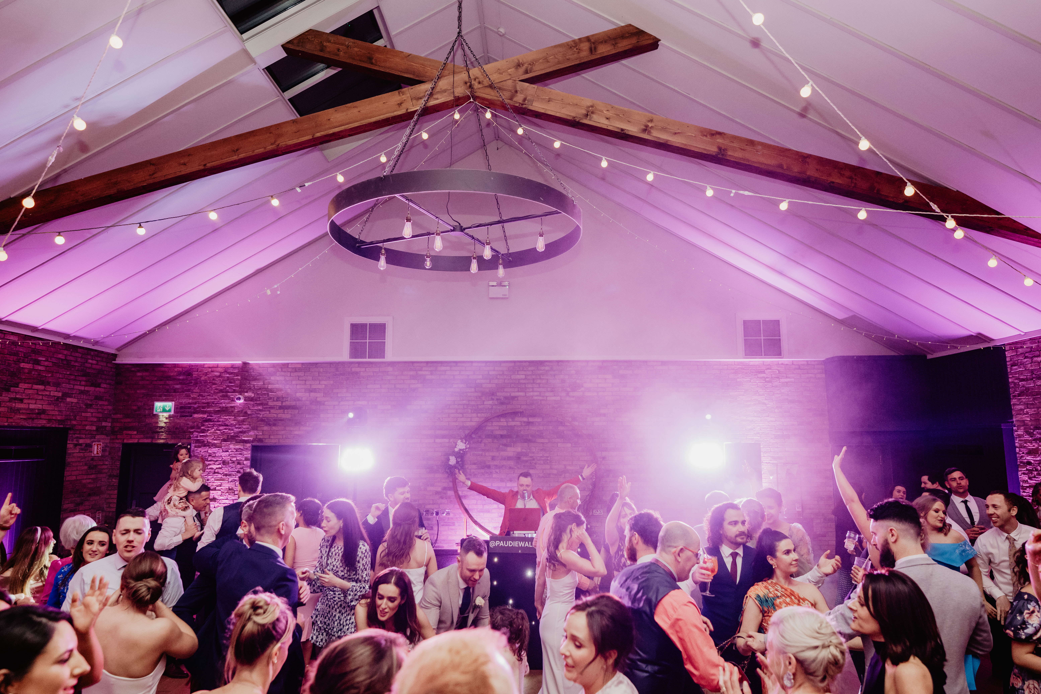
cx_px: 520
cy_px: 347
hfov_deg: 81.2
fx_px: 607
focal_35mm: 21
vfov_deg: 59.5
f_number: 1.8
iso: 1250
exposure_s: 1/125
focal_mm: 14
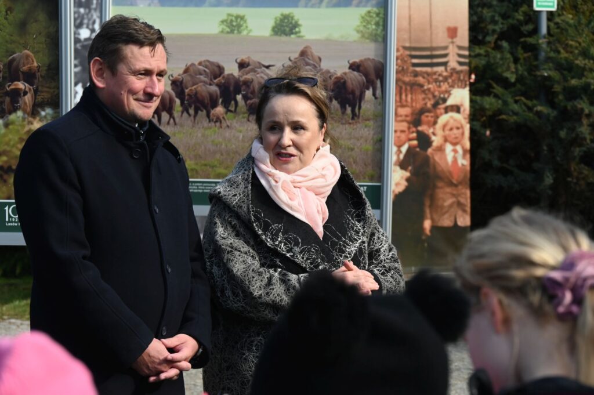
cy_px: 198
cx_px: 297
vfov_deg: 11.9
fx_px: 1896
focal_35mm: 115
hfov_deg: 17.8
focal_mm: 115
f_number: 9
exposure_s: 1/1250
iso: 1250
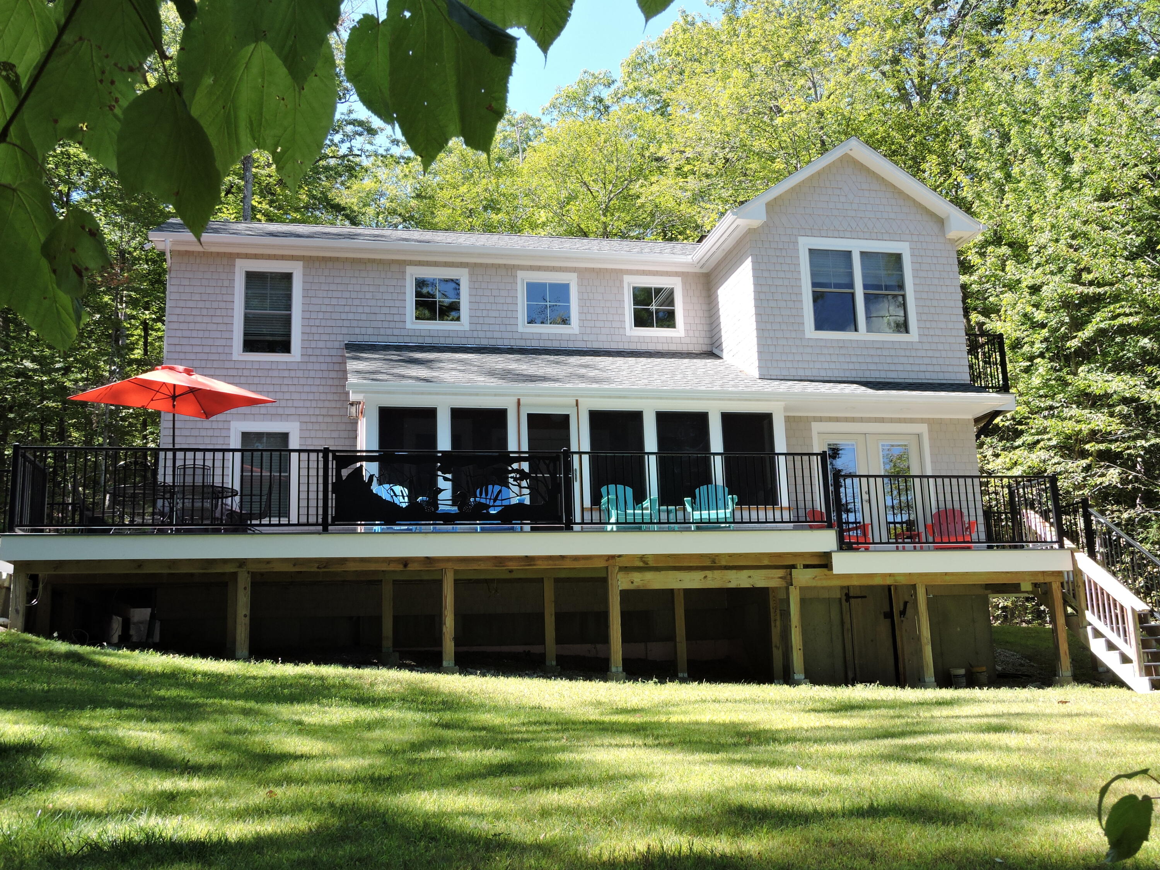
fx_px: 1173
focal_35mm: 35
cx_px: 580
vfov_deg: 40.7
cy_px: 435
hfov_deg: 52.6
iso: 100
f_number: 3.8
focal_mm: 6.3
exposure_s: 1/200
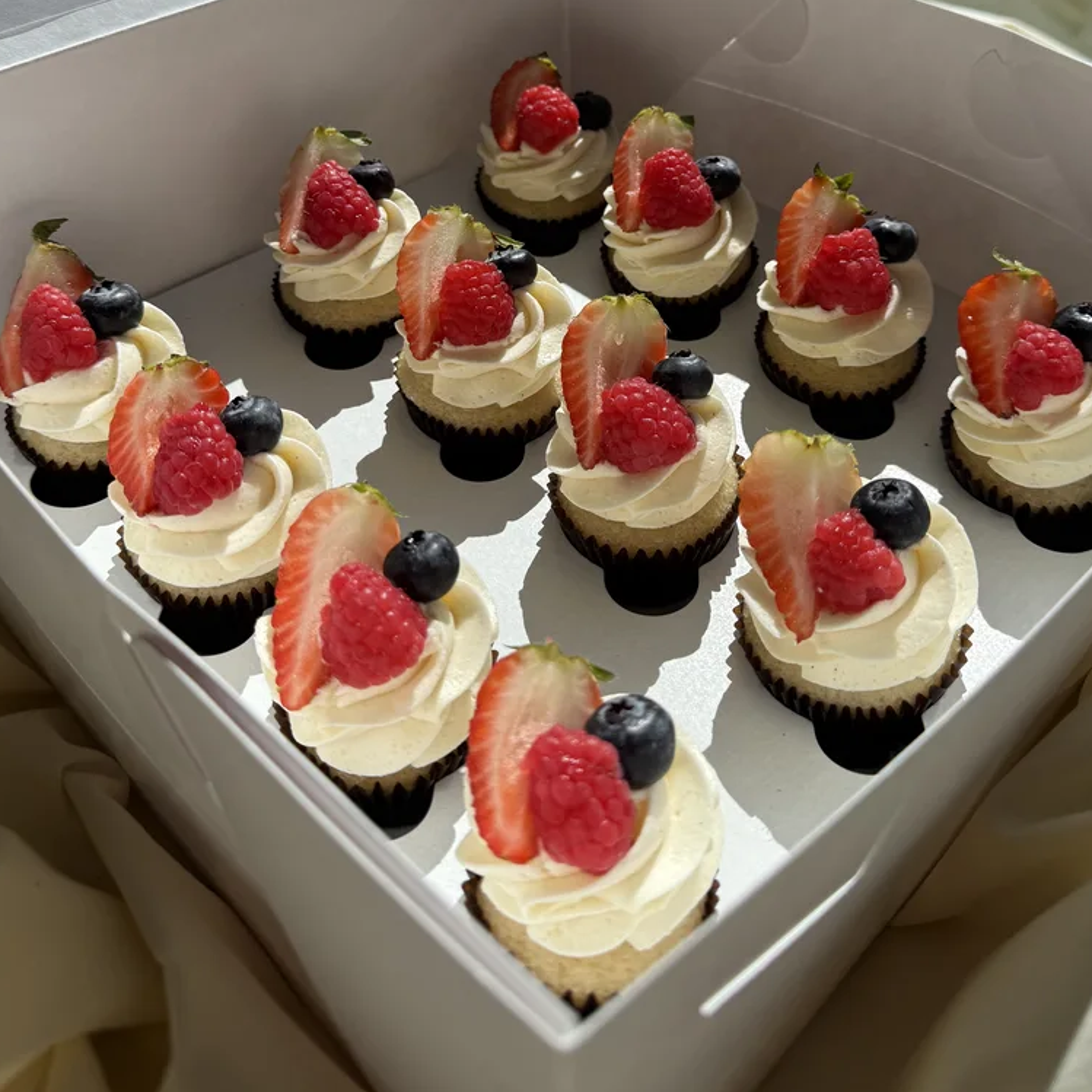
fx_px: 1213
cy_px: 290
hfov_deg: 48.4
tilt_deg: -35.3
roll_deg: -1.6
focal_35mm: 34
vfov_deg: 46.9
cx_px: 573
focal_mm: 6.76
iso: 80
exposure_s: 1/7353
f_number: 1.78
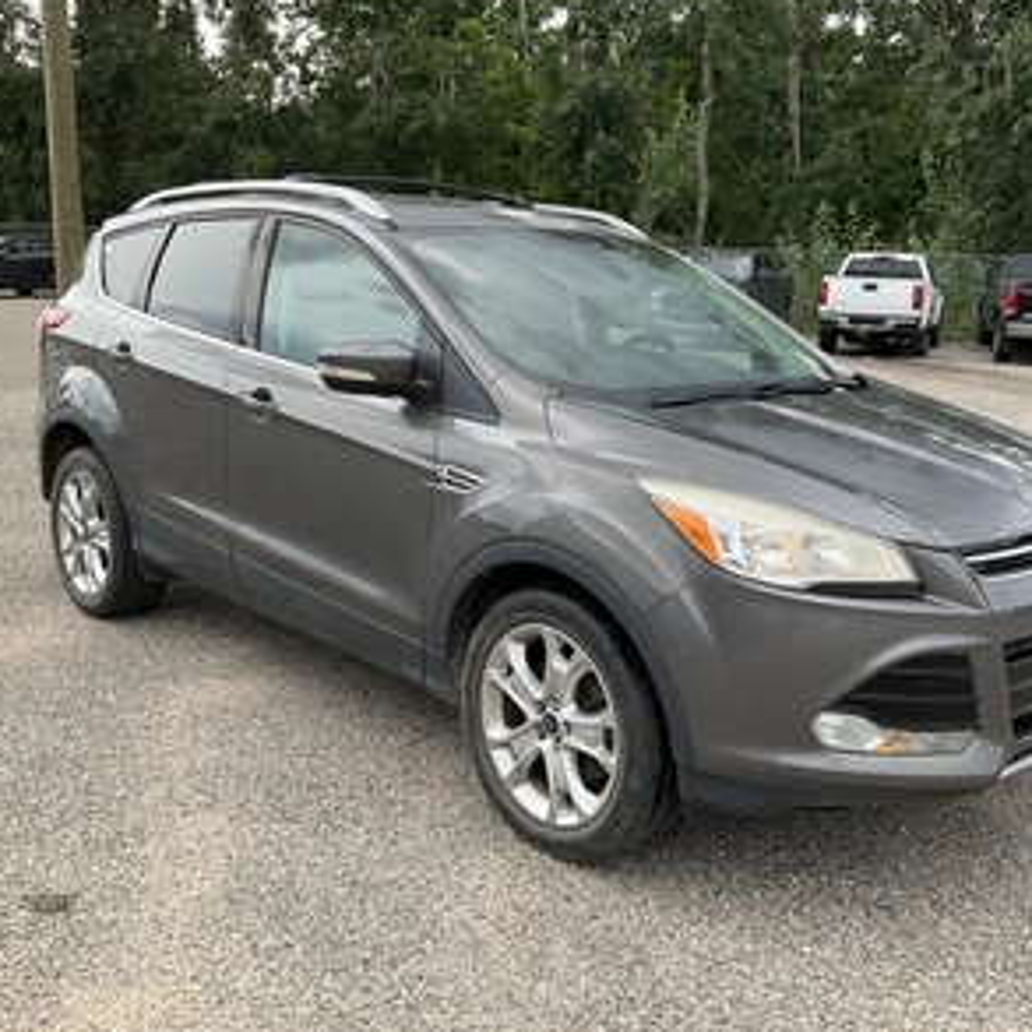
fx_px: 1181
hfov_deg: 46.9
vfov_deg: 47.2
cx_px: 623
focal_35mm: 35
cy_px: 514
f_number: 1.8
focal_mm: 3
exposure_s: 1/749
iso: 25
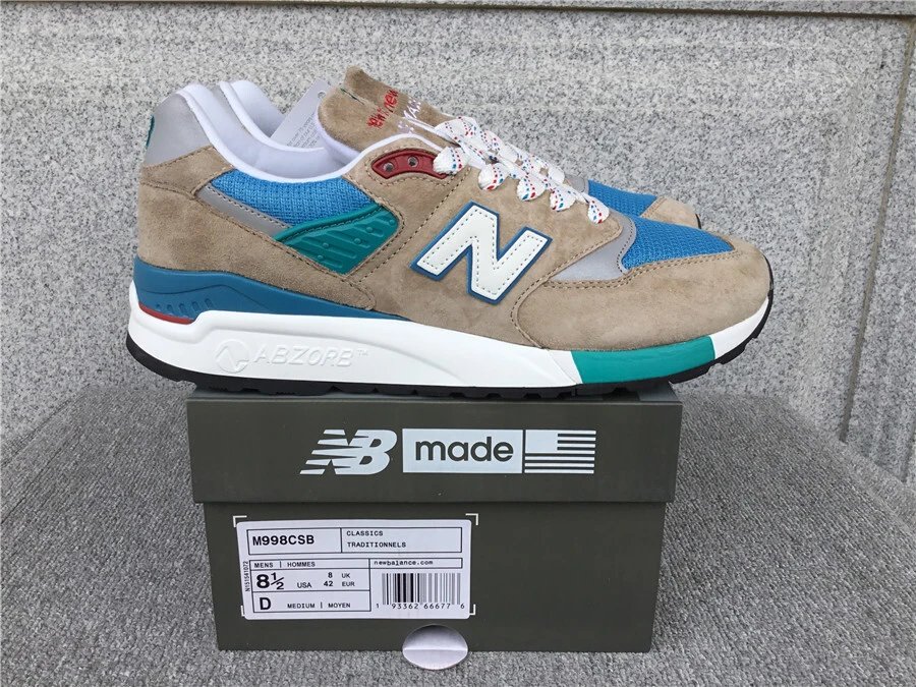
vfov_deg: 45.4
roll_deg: -0.4
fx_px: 820
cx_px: 458
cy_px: 344
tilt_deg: -19.0
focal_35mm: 31
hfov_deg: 58.4
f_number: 2.4
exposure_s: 1/384
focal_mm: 3.3
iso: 25
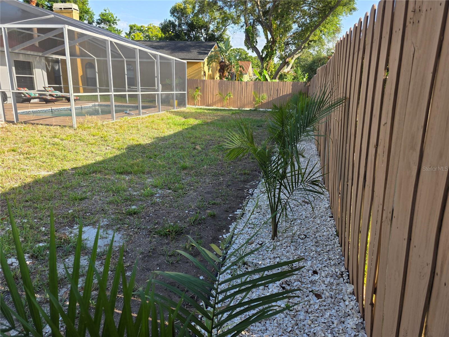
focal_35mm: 23
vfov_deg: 58.9
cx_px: 224
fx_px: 298
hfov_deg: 73.9
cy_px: 168
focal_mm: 6.3
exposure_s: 1/1529
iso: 80
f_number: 1.7
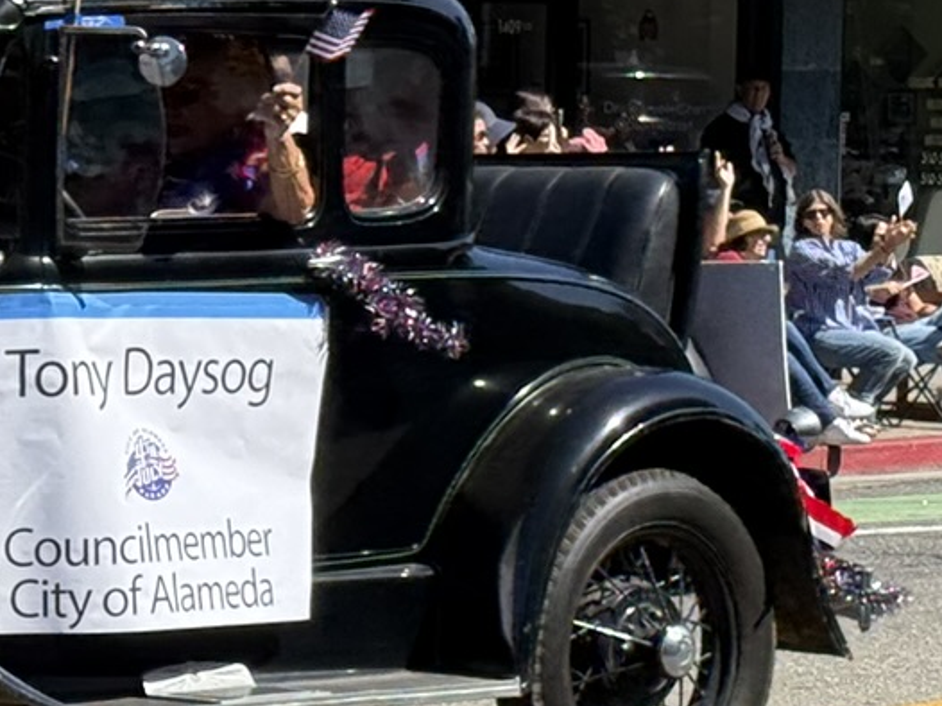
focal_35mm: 187
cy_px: 493
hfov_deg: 10.3
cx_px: -301
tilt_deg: -4.6
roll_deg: -0.6
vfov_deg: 7.9
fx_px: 5086
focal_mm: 6.76
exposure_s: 1/2976
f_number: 1.78
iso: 80
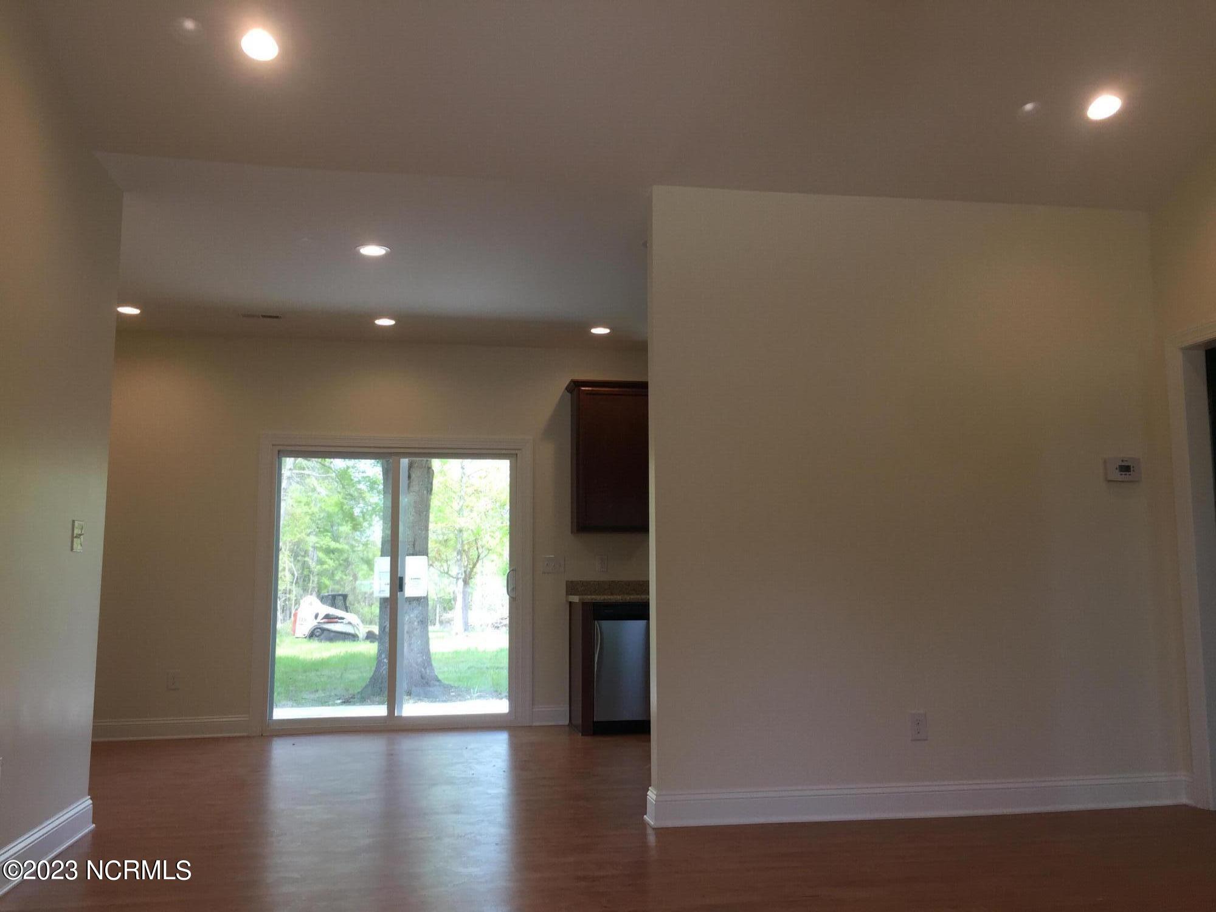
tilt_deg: +5.3
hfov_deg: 61.7
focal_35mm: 29
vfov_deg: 48.2
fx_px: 1019
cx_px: 608
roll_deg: -0.3
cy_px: 456
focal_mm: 4.15
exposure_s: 1/120
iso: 50
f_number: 2.2
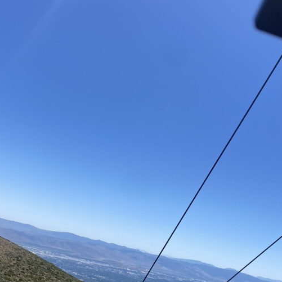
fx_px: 433
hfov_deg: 36.0
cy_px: 215
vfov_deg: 35.2
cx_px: 159
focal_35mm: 47
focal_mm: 4.25
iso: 32
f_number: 1.8
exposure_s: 1/4115
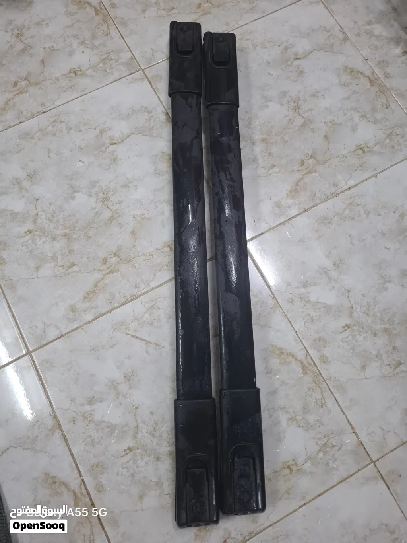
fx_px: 361
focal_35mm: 23
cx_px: 204
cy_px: 272
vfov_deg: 73.9
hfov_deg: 58.9
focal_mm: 5.54
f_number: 1.8
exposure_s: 1/30
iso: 320
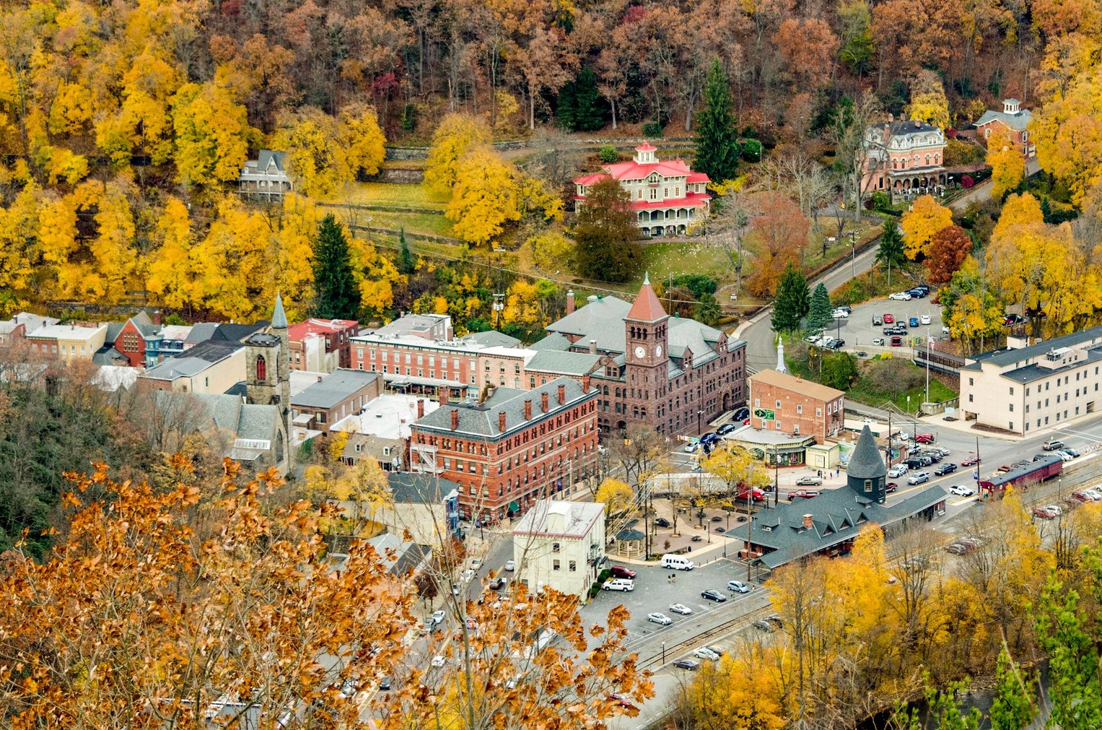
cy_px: 410
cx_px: 653
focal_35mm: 132
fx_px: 4032
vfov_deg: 10.3
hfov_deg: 15.6
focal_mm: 70
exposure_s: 1/250
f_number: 4.5
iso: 720
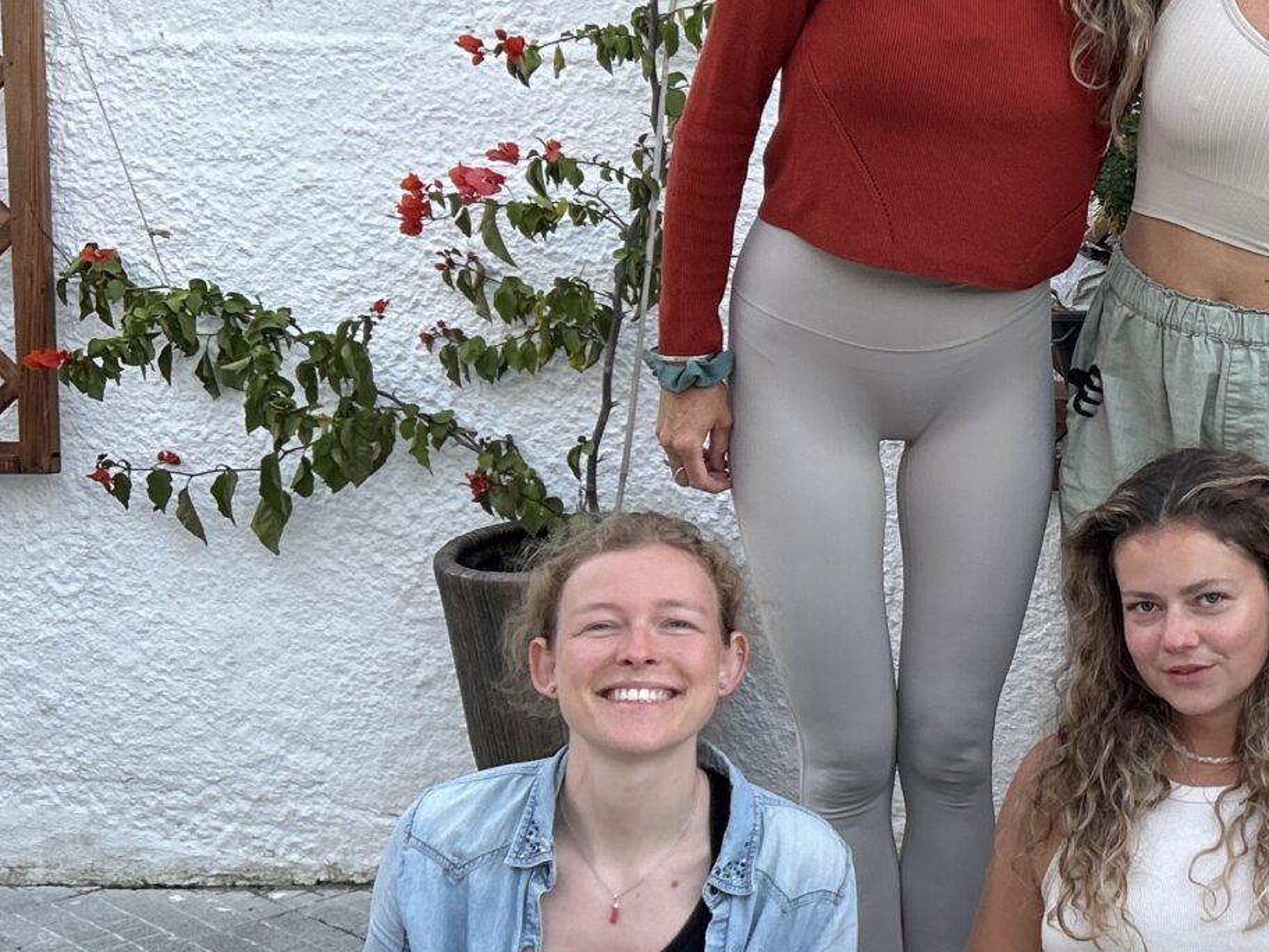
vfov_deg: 20.2
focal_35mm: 73
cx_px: 1492
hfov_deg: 24.4
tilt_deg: -5.1
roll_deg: +1.3
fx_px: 2676
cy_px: 431
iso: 50
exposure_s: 1/121
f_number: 1.5
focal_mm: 5.7
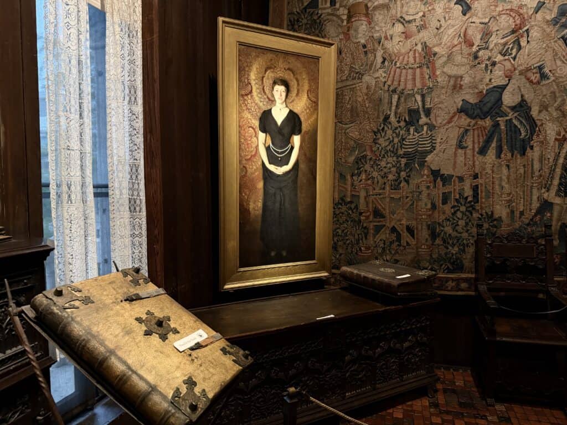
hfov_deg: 71.6
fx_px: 393
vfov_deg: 56.8
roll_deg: +0.2
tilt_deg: -2.4
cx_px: 284
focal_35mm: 24
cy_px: 212
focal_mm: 6.76
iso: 800
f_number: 1.78
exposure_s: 1/30
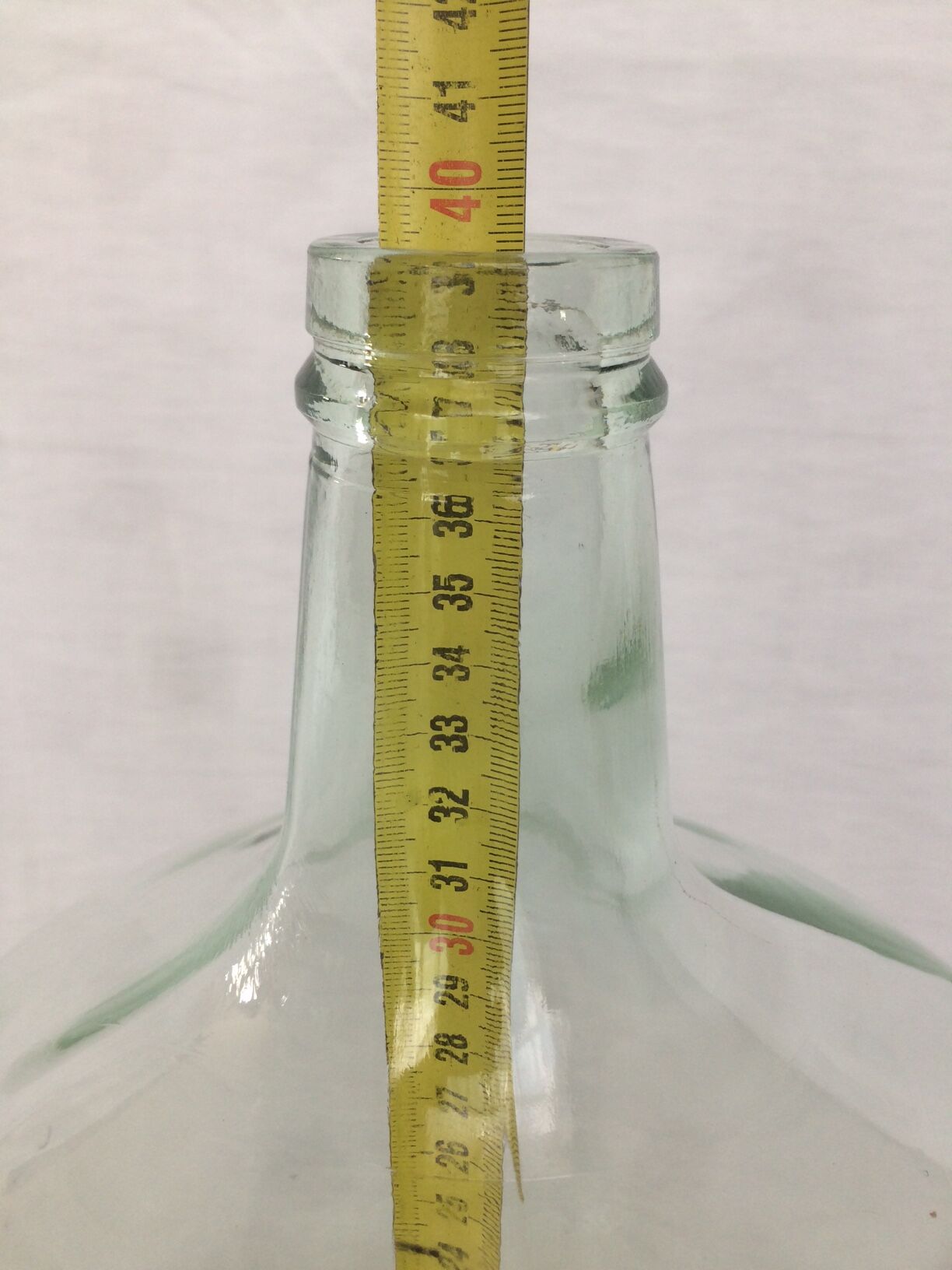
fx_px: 1063
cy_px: 635
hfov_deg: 48.2
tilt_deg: -24.9
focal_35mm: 29
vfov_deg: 61.7
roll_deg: -0.7
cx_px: 476
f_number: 2.2
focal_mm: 4.15
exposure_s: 1/100
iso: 50
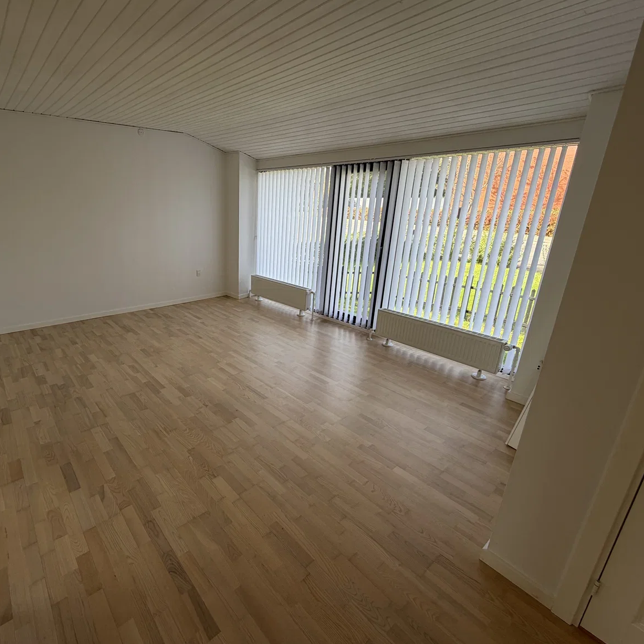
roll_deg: -0.4
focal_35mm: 17
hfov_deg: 82.6
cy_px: 314
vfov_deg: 84.0
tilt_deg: -17.6
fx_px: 358
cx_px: 247
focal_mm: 2.22
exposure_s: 1/137
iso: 40
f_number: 2.2
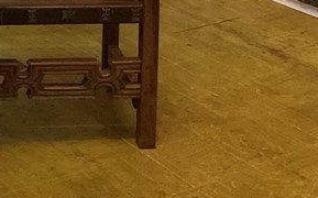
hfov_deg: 18.5
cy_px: -209
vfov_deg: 10.8
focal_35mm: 109
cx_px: -23
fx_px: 944
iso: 320
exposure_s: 1/40
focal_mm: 3
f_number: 1.8
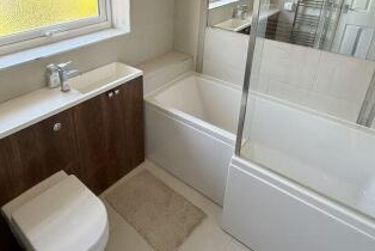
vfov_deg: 46.4
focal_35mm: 27
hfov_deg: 67.0
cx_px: 159
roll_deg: +0.2
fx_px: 282
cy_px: 65
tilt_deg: -22.9
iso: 160
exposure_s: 1/99
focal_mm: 2.22
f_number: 2.2
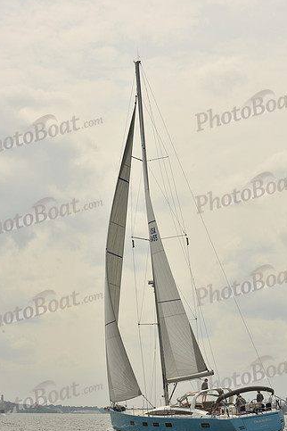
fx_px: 1004
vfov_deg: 24.2
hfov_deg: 16.3
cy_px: 250
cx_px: 149
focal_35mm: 84
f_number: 14
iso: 250
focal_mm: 70
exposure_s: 1/640
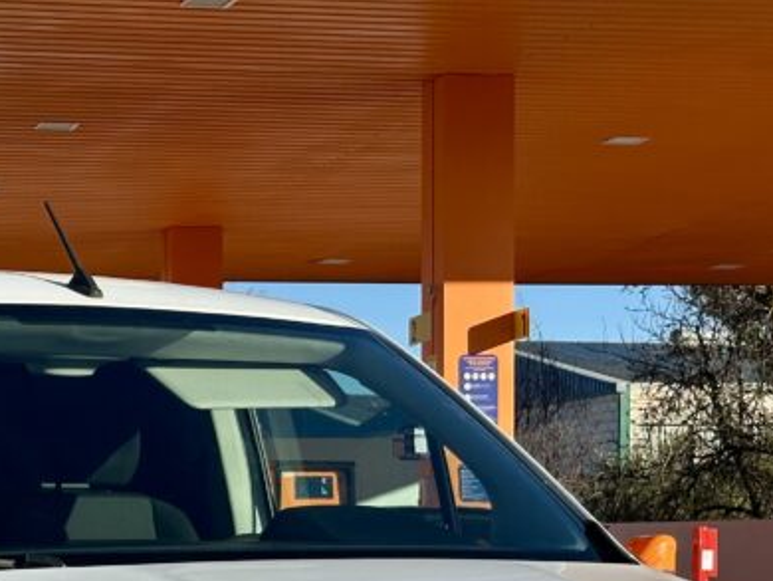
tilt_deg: -3.4
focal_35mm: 126
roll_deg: +0.8
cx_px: 149
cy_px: 759
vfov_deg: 11.5
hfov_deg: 15.5
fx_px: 2815
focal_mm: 6.86
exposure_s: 1/3155
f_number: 1.78
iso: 64
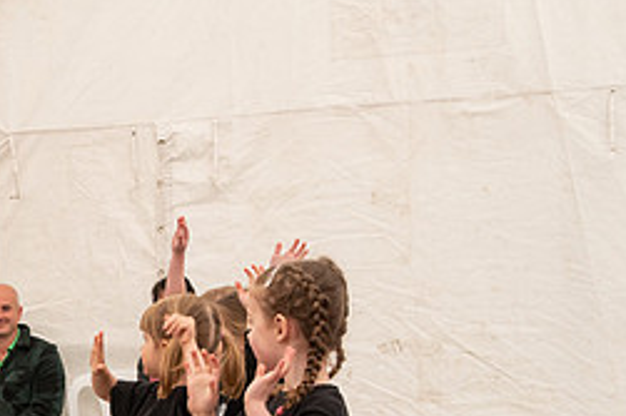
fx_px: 1529
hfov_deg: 22.4
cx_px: 17
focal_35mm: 88
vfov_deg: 15.2
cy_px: 442
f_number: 8
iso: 720
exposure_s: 1/320
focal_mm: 38
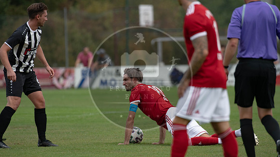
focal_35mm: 441
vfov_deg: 2.8
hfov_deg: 4.9
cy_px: 93
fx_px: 3271
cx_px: 142
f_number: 5.6
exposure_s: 1/1600
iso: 560
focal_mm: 410
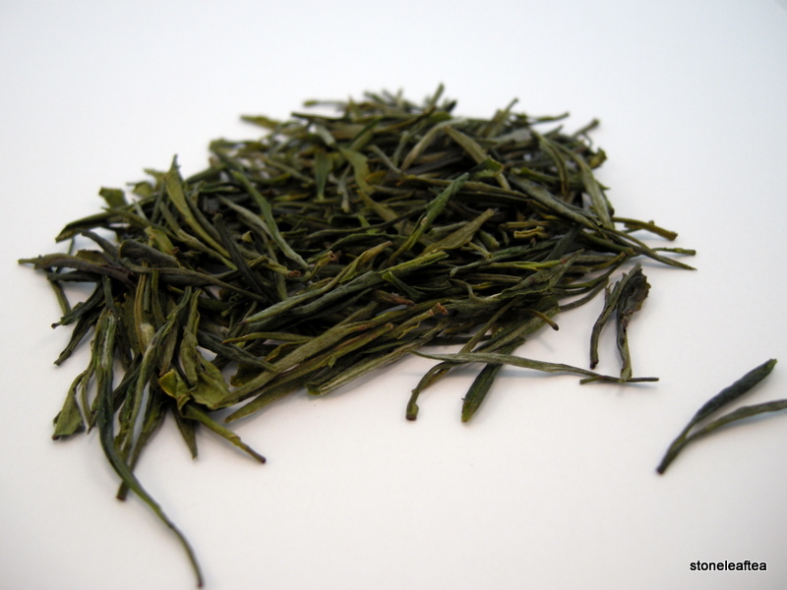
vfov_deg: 40.7
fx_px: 796
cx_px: 394
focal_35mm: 35
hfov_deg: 52.6
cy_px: 295
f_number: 2.7
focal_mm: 7.5
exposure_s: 1/59.8
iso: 86
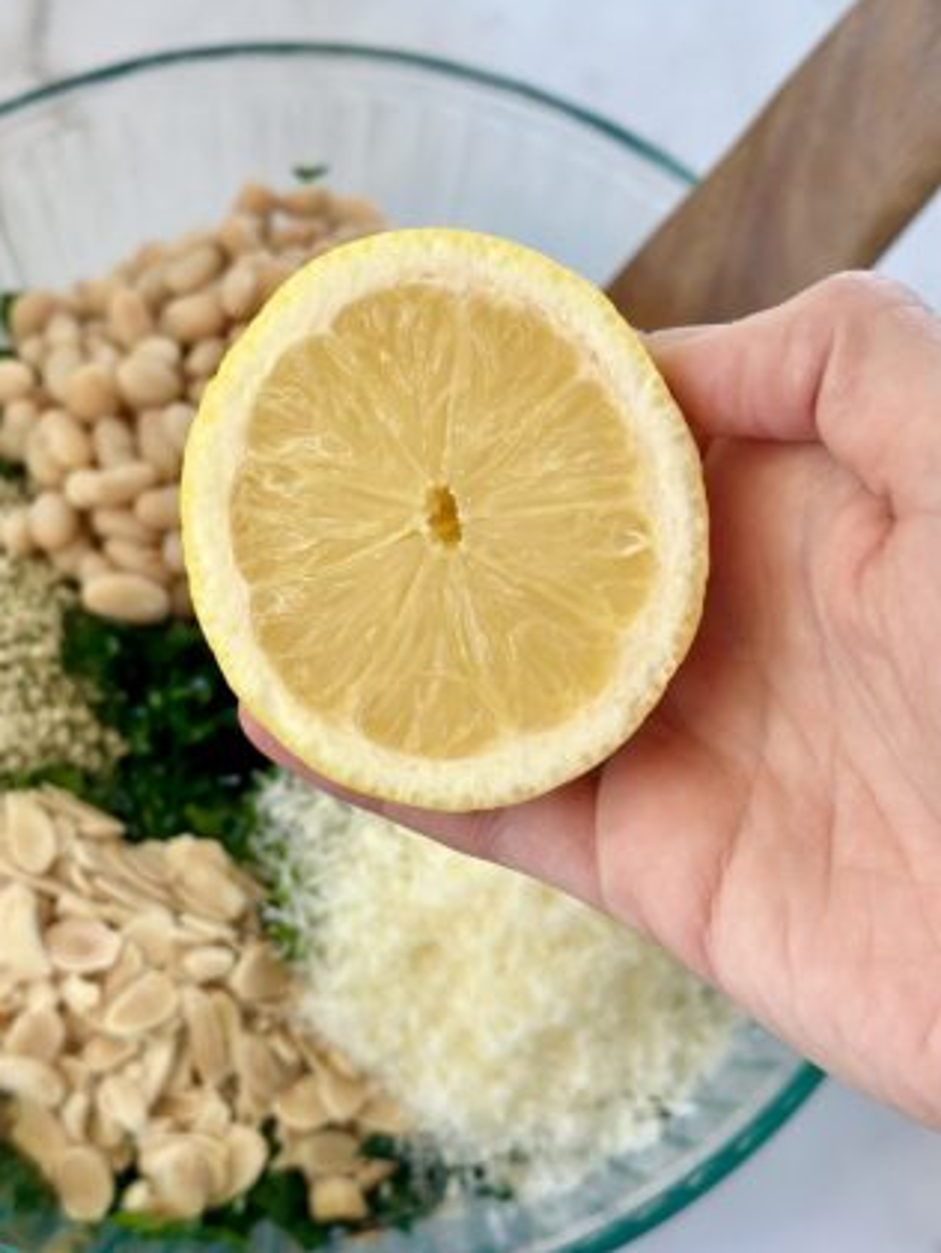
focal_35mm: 57
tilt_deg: -70.9
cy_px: 643
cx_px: 386
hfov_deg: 25.6
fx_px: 2065
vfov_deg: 33.8
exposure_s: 1/151
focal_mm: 6.86
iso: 64
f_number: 1.78
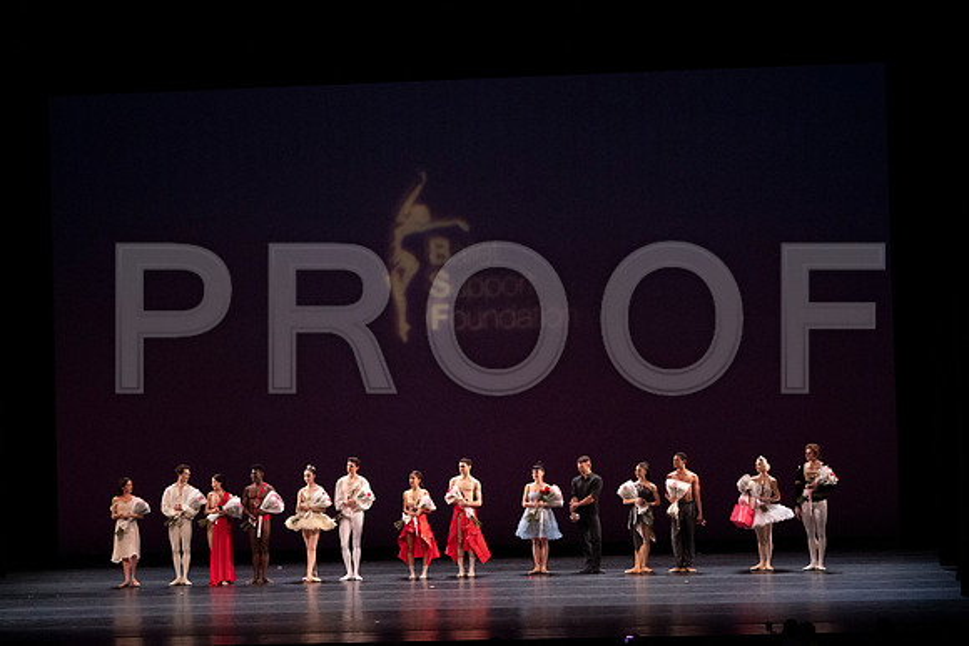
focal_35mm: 100
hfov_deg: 20.4
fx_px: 2692
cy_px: 323
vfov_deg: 13.7
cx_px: 484
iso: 12800
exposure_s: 1/320
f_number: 10
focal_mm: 100
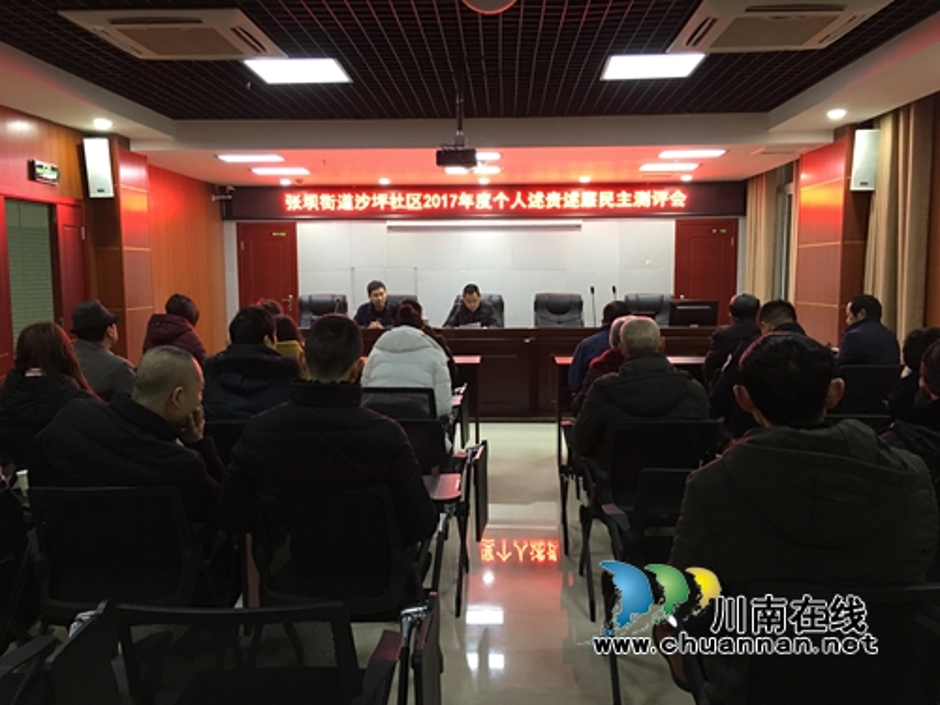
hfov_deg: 61.7
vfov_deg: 48.2
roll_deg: -0.6
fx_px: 787
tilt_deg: -6.0
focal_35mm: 29
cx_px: 470
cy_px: 352
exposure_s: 1/17
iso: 100
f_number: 2.2
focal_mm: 4.15
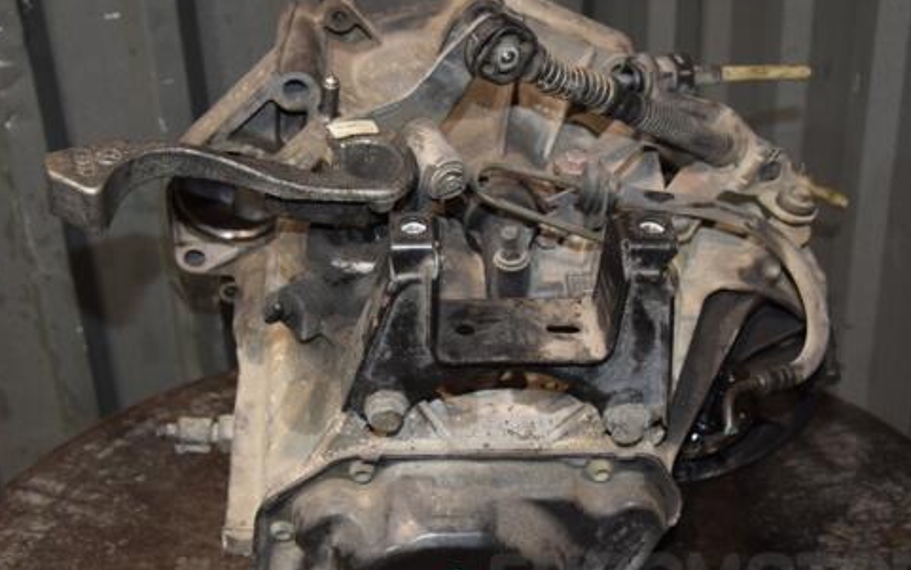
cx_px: 455
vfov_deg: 27.1
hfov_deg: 42.1
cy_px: 330
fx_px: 1183
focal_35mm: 48
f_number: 5
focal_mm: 25
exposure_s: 1/60
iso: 800
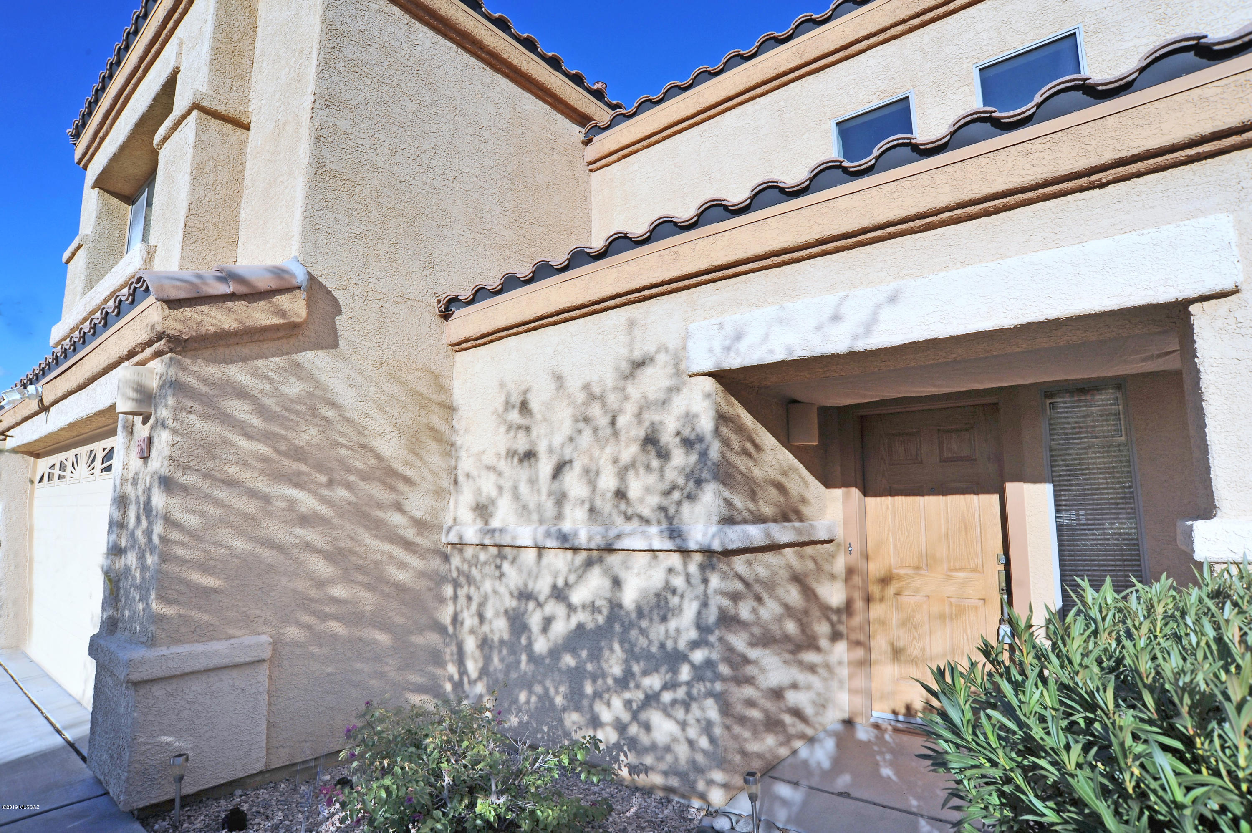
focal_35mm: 18
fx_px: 626
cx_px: 626
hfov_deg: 90.0
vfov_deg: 67.3
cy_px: 416
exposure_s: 1/320
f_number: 13
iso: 320
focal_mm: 18
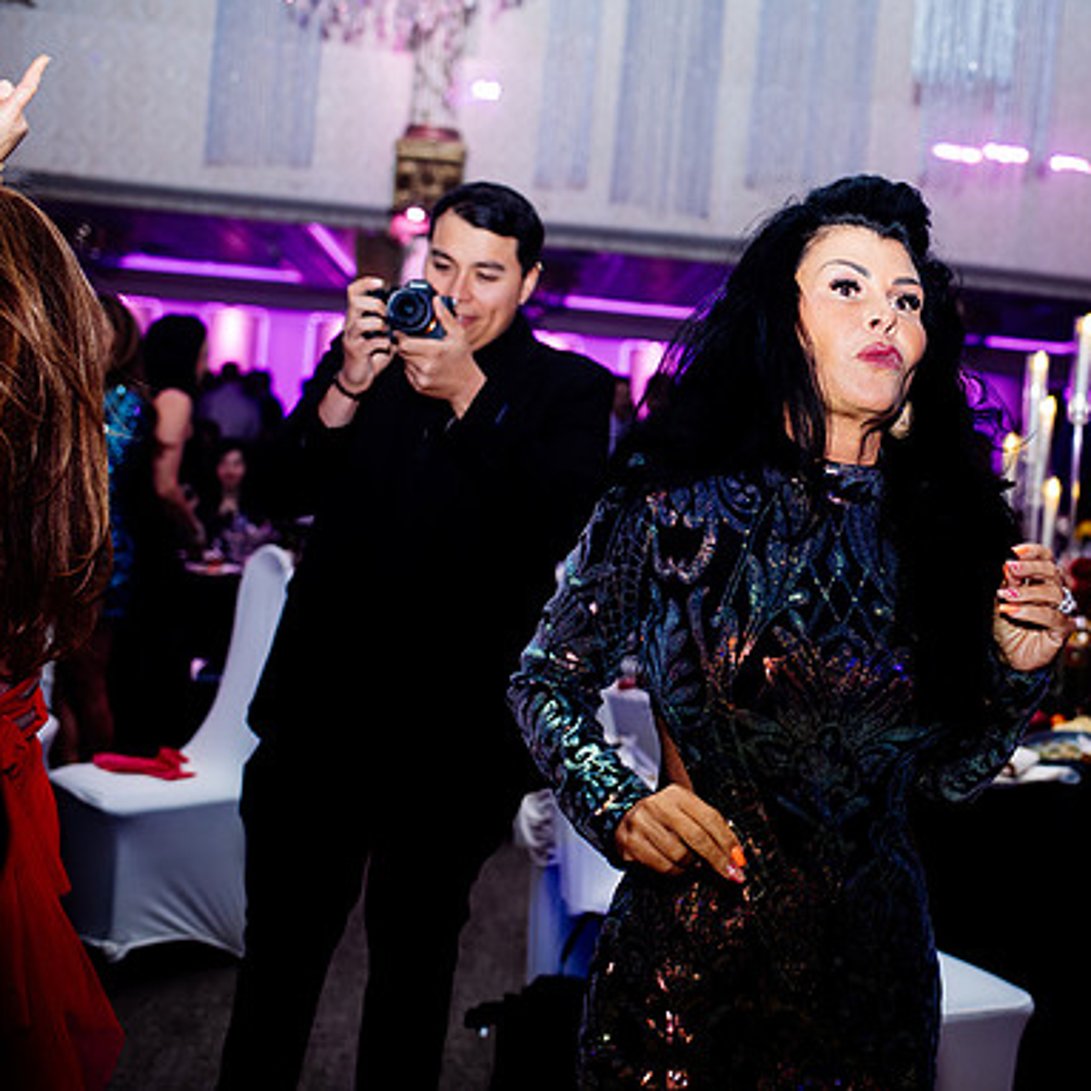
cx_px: 761
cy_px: 543
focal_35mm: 45
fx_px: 1605
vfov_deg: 37.6
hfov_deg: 37.0
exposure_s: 1/200
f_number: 2.5
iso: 1600
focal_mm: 35
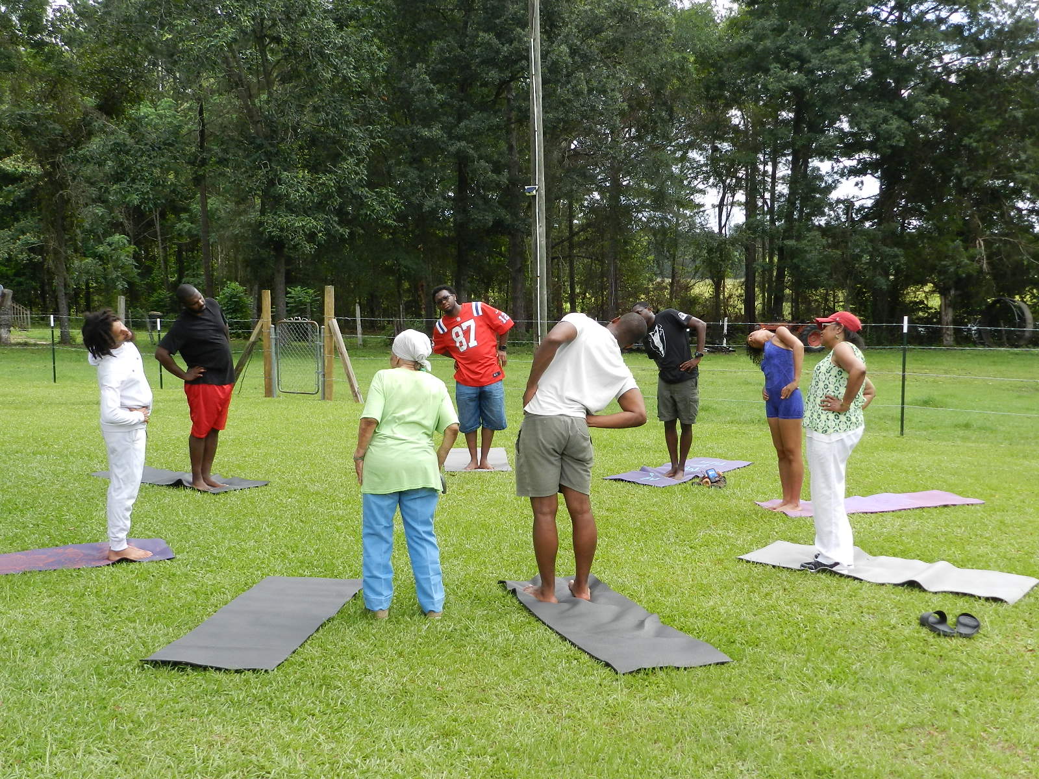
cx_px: 520
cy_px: 390
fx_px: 1141
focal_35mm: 38
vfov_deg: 37.7
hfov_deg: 49.0
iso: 160
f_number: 4
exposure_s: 1/320
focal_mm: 6.7
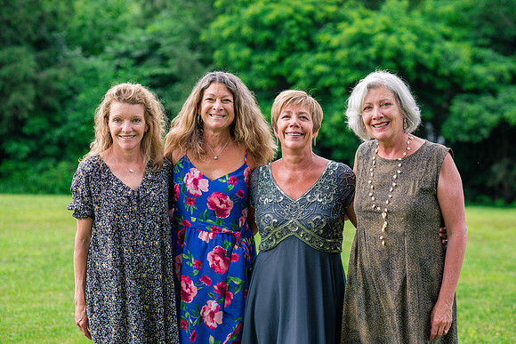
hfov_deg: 23.9
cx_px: 258
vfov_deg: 16.1
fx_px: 1219
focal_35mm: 85
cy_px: 172
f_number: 3.2
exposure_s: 1/2000
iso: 500
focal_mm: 85
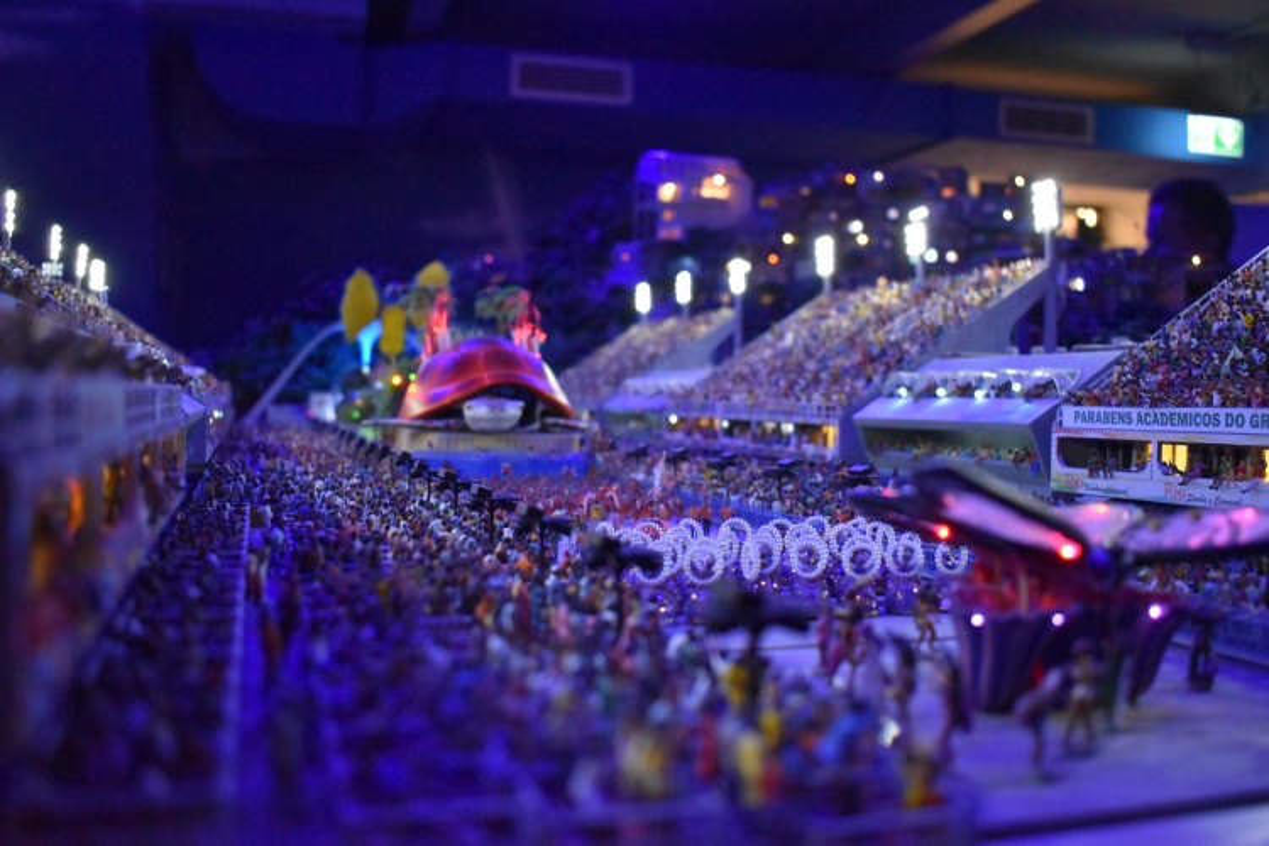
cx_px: 634
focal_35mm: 34
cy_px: 423
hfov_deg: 55.1
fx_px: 1216
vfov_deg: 38.4
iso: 8000
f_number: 3.8
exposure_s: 1/60
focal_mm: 23
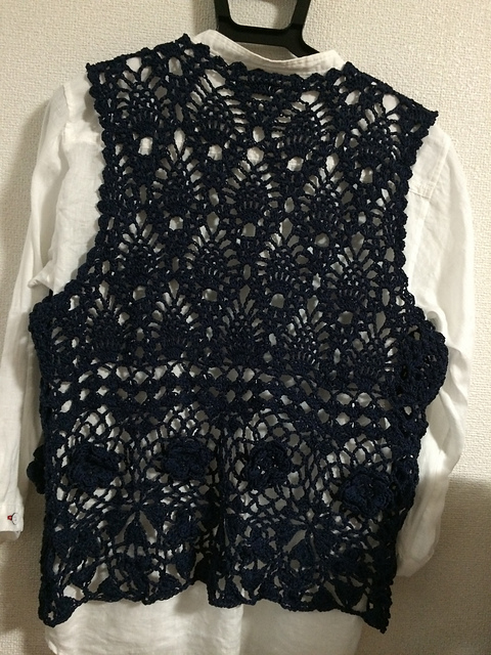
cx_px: 246
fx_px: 548
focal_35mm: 29
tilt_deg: -5.9
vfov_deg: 61.7
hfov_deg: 48.2
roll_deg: -3.3
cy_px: 328
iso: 320
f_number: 2.2
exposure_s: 1/15
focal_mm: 4.15
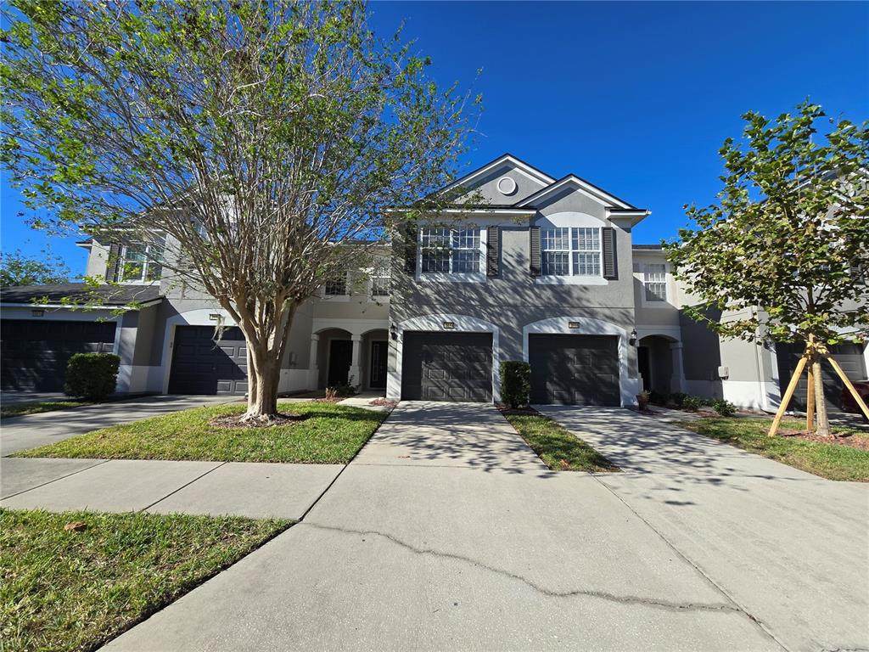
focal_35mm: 13
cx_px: 434
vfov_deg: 89.9
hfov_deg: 106.2
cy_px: 326
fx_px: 326
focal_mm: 2.2
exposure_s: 1/1989
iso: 50
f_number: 2.2
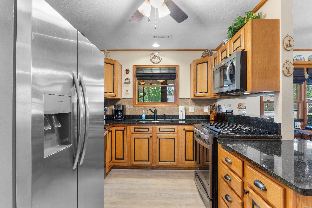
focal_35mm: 17
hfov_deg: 92.9
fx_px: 148
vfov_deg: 70.1
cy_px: 104
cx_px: 156
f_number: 7.1
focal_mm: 11.4
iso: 500
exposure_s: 1.3
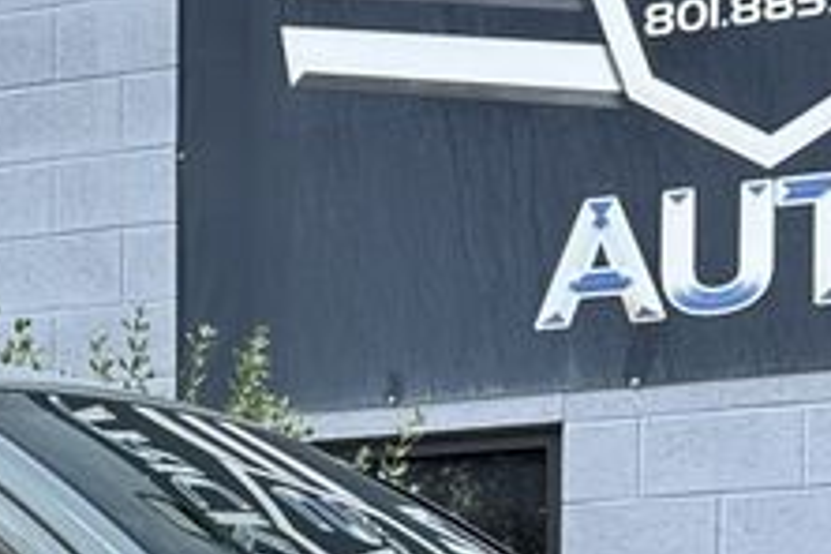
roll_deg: -0.3
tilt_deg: -0.3
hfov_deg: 14.0
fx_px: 3324
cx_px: 0
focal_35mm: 144
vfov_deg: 9.1
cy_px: 977
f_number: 1.78
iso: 80
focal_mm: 6.86
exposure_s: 1/704
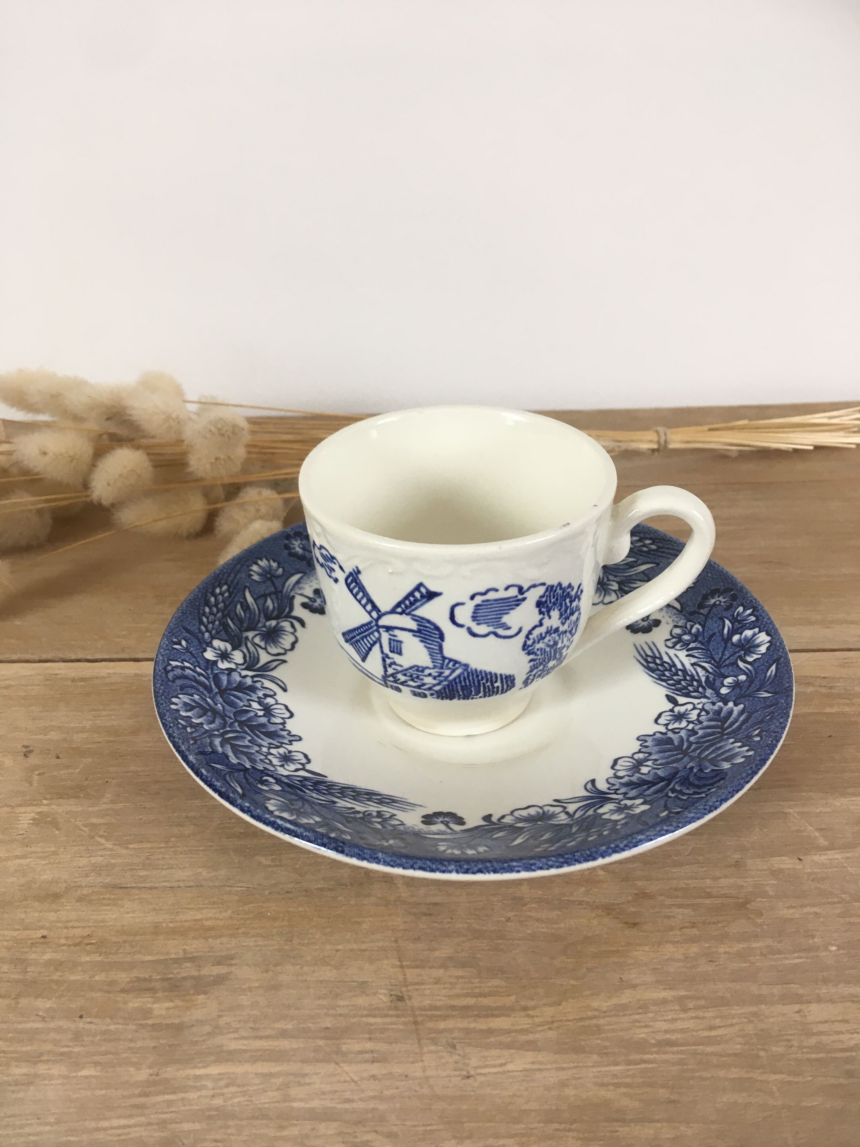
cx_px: 430
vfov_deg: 61.7
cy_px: 574
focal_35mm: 29
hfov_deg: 48.2
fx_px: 961
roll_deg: +1.1
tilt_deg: -29.9
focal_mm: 4.15
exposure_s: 1/33
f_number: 2.2
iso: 80
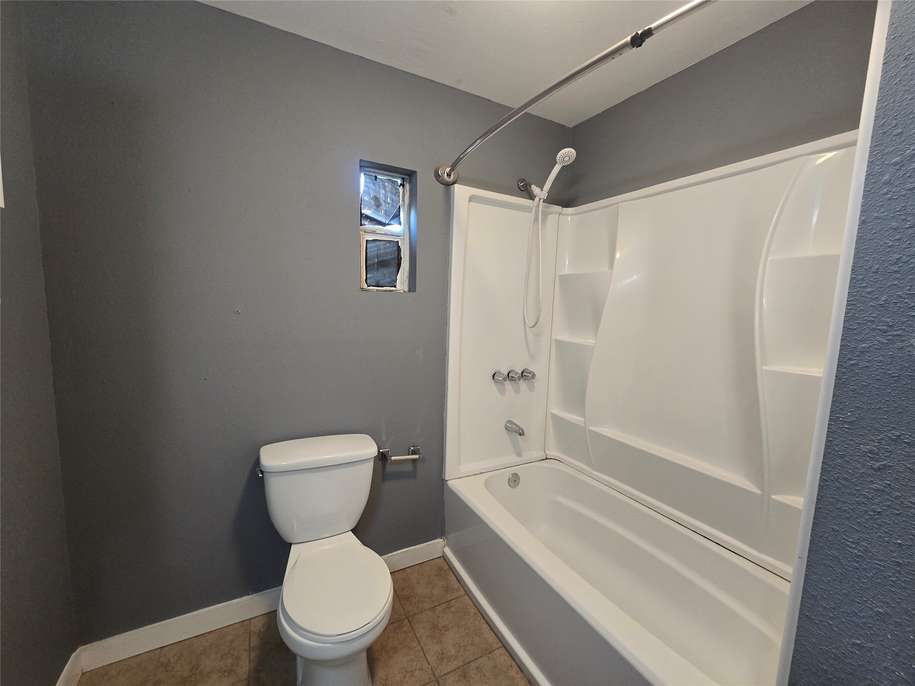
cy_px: 343
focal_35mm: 13
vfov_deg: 89.9
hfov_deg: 106.2
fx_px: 344
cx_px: 458
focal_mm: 2.2
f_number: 2.2
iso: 250
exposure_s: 1/60
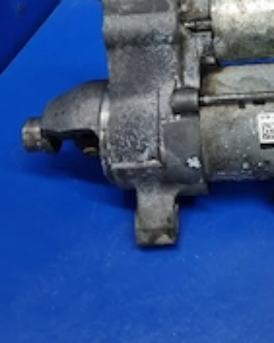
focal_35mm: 53
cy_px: -12
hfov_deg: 27.2
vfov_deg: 32.2
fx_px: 539
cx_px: 260
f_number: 1.8
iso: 250
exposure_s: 1/50
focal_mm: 6.7
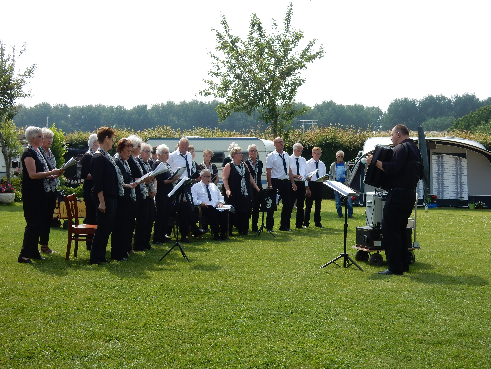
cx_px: 246
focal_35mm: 51
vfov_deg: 28.6
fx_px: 723
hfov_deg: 37.5
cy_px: 184
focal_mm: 9
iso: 125
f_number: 4.5
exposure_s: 1/640
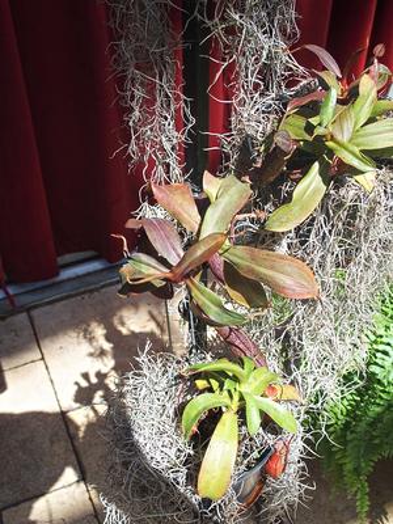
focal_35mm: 38
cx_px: 196
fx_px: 575
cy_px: 262
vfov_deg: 49.0
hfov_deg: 37.7
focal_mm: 8.1
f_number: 3.5
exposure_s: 1/400
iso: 100
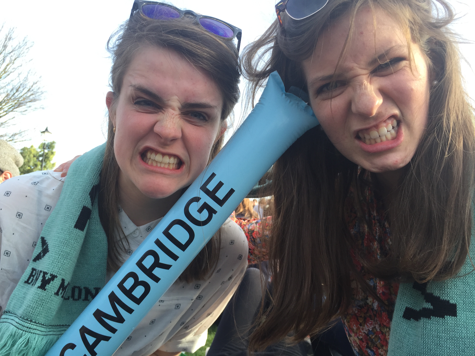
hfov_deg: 61.7
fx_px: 398
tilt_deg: +5.1
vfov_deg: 48.2
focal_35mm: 29
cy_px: 178
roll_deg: -5.2
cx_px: 238
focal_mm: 4.15
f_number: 2.2
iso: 32
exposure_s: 1/273
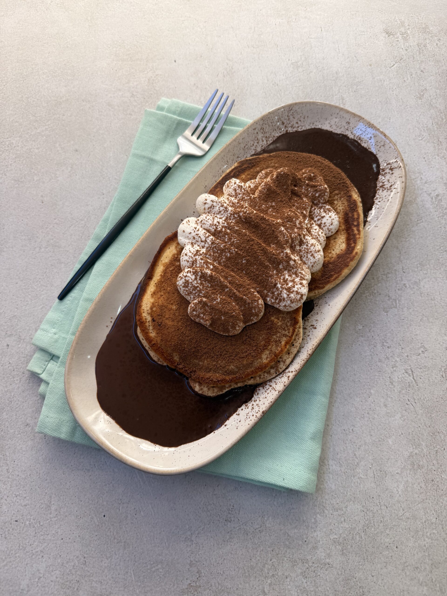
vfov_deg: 71.6
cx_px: 224
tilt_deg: -72.3
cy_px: 298
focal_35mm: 24
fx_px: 413
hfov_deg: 56.8
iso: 64
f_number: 1.78
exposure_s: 1/194
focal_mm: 6.76
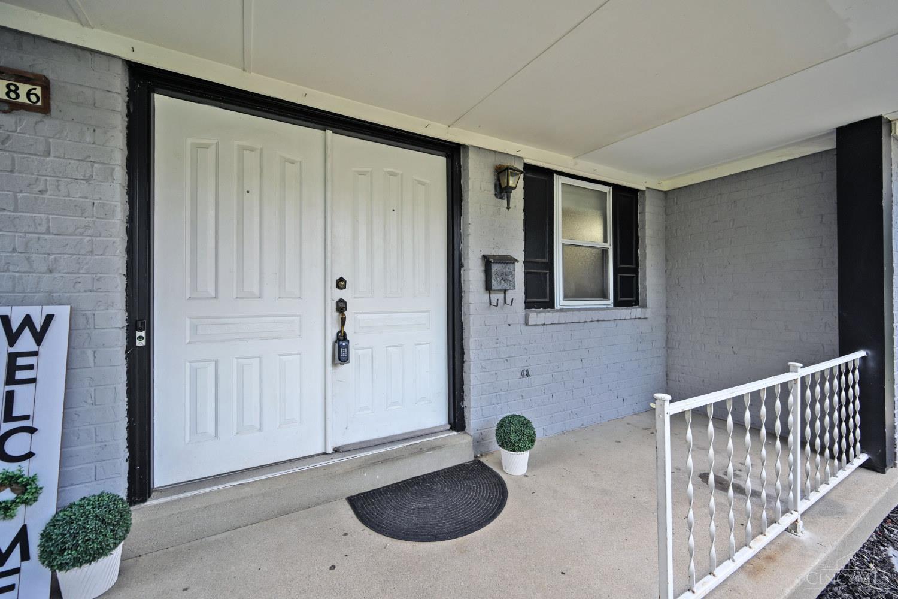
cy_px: 300
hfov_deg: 104.3
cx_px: 449
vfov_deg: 81.2
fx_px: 349
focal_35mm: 14
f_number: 4.5
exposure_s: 1/250
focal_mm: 14
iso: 200
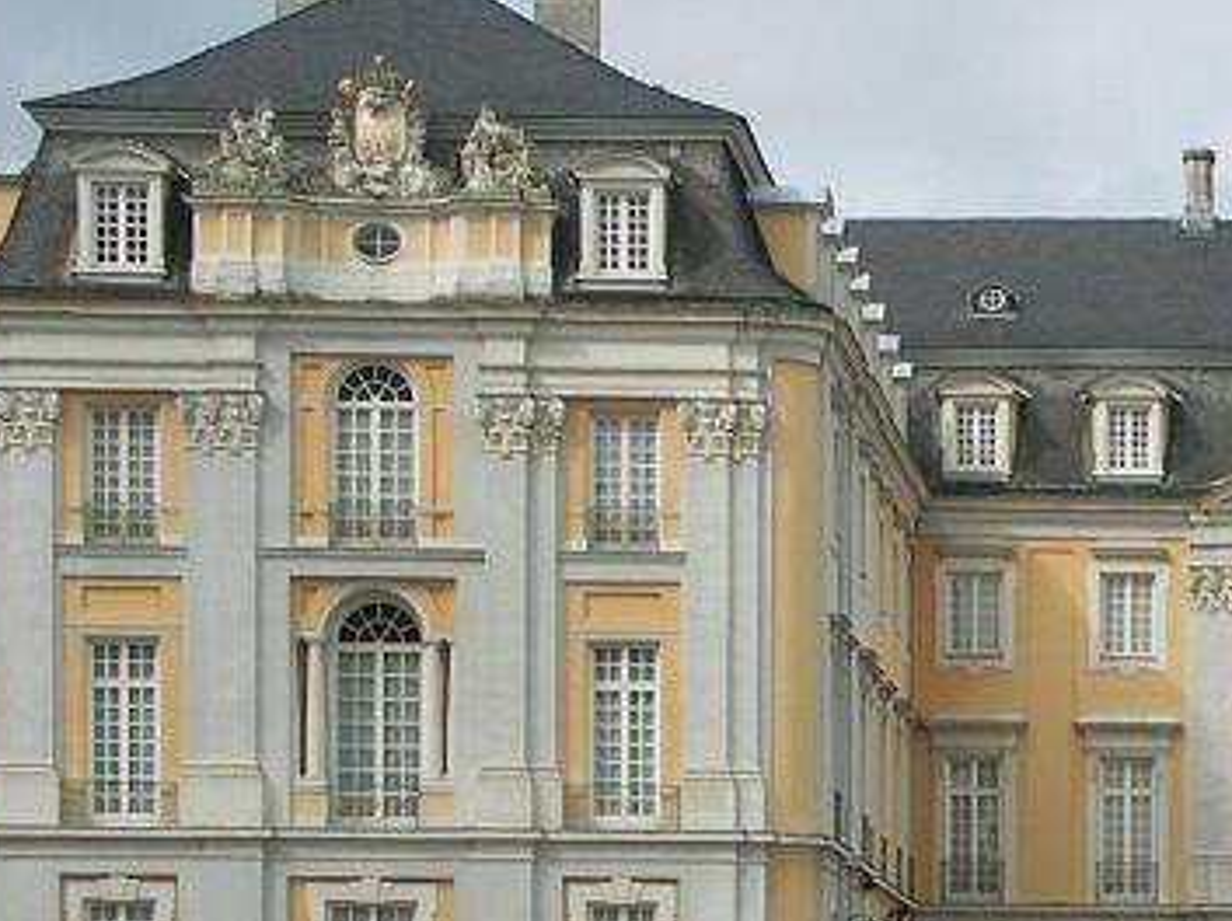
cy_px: 1113
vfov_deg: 8.0
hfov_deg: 10.6
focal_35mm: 183
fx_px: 6506
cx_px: 1626
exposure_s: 1/320
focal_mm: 16.03
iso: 64
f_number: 6.3
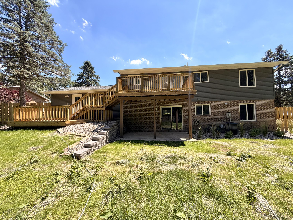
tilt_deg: +2.9
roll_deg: +1.7
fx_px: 119
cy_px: 110
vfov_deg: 85.7
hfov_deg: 102.1
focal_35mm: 14
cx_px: 146
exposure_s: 1/770
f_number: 2.2
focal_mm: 2.22
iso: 32
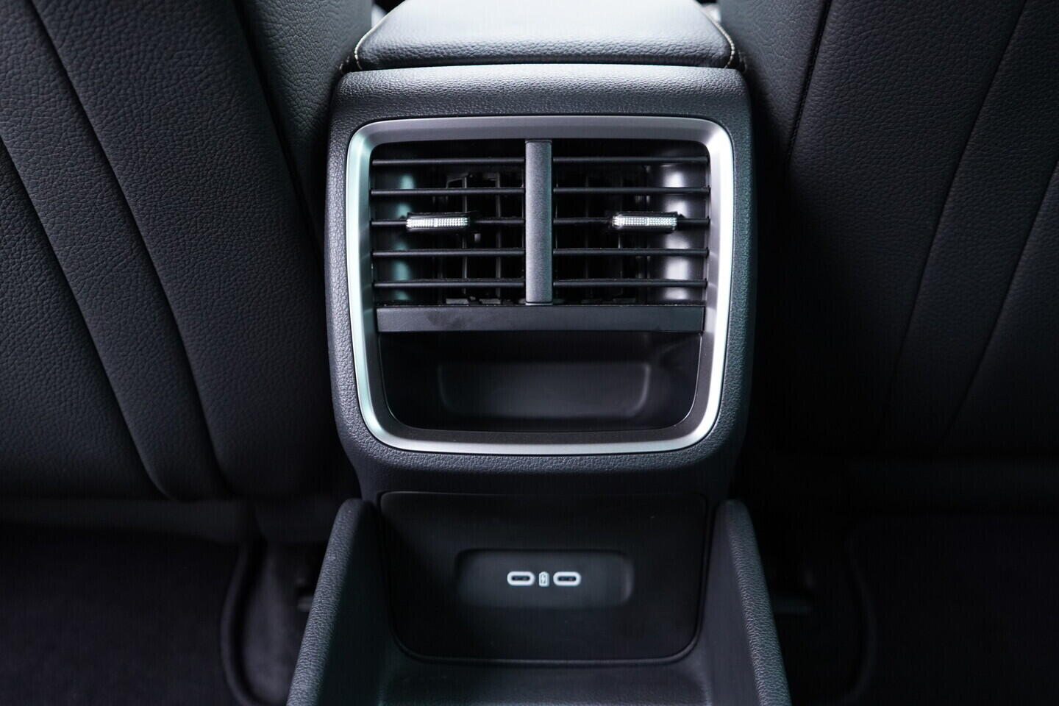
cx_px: 530
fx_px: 1059
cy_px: 353
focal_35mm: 36
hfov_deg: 53.1
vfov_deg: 36.9
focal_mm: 24
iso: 1000
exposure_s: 1/40
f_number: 2.8
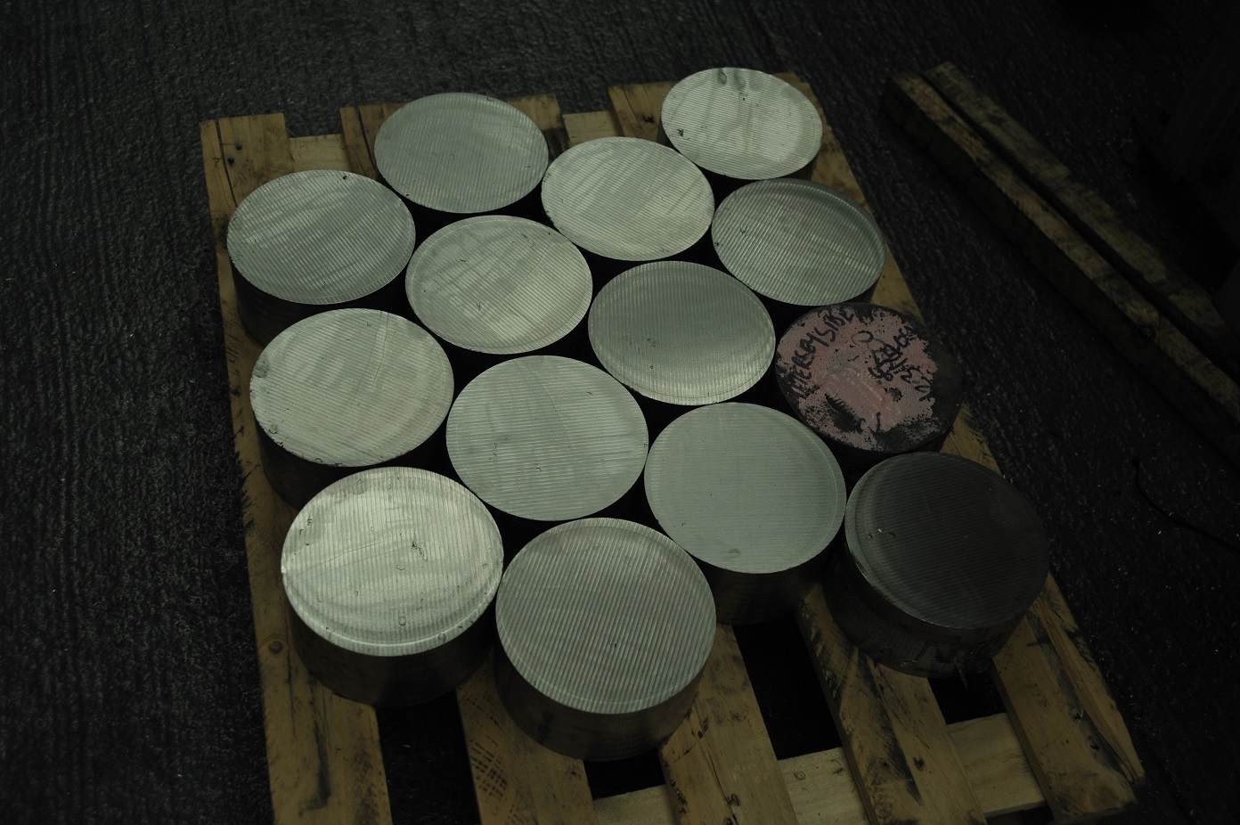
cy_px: 412
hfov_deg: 50.7
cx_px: 620
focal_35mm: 38
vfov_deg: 35.0
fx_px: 1308
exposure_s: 1/1000
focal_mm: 38
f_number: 5.6
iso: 800
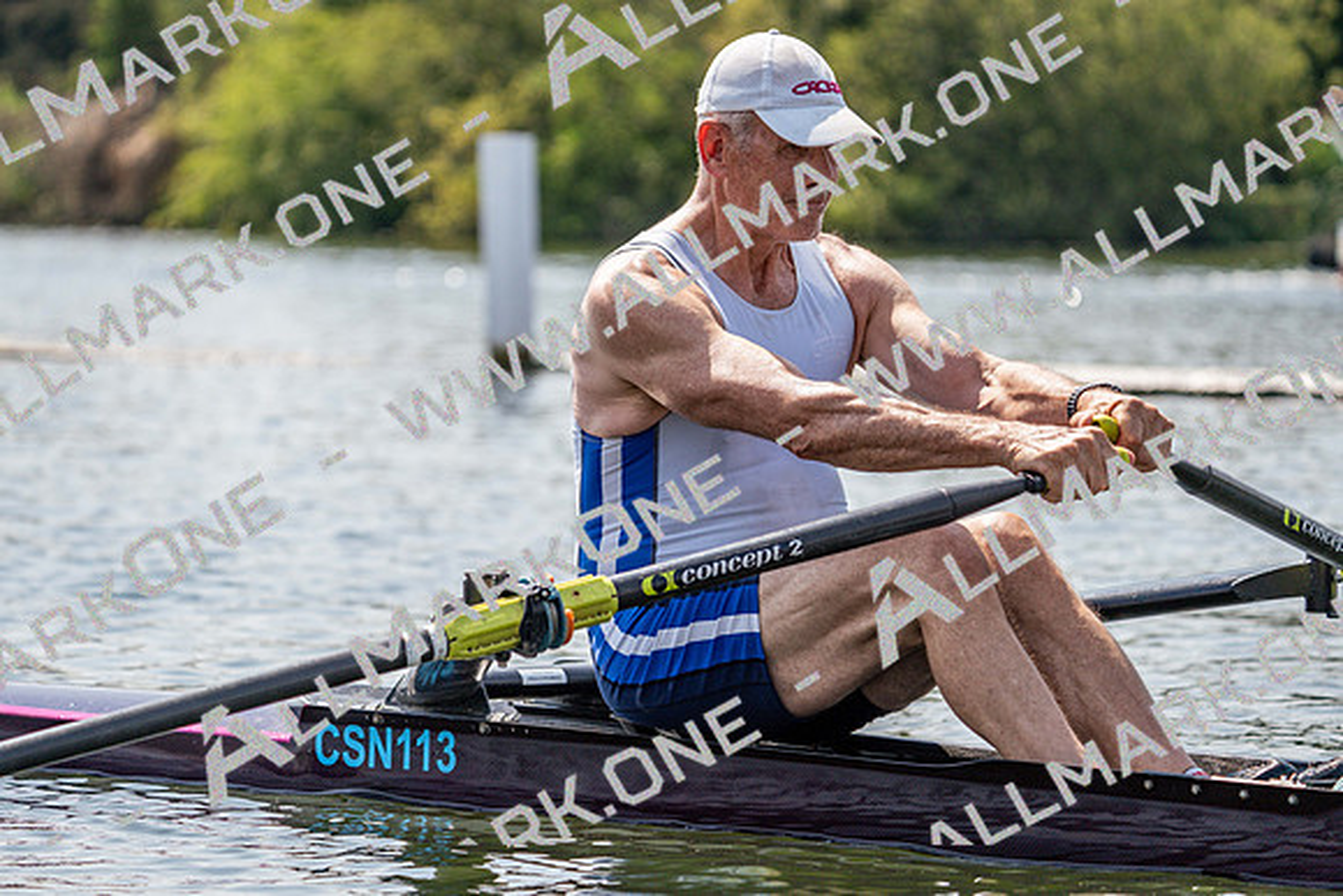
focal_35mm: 200
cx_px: 672
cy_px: 448
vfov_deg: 6.9
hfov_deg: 10.3
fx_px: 7463
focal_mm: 200
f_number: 5.6
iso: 200
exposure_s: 1/1600
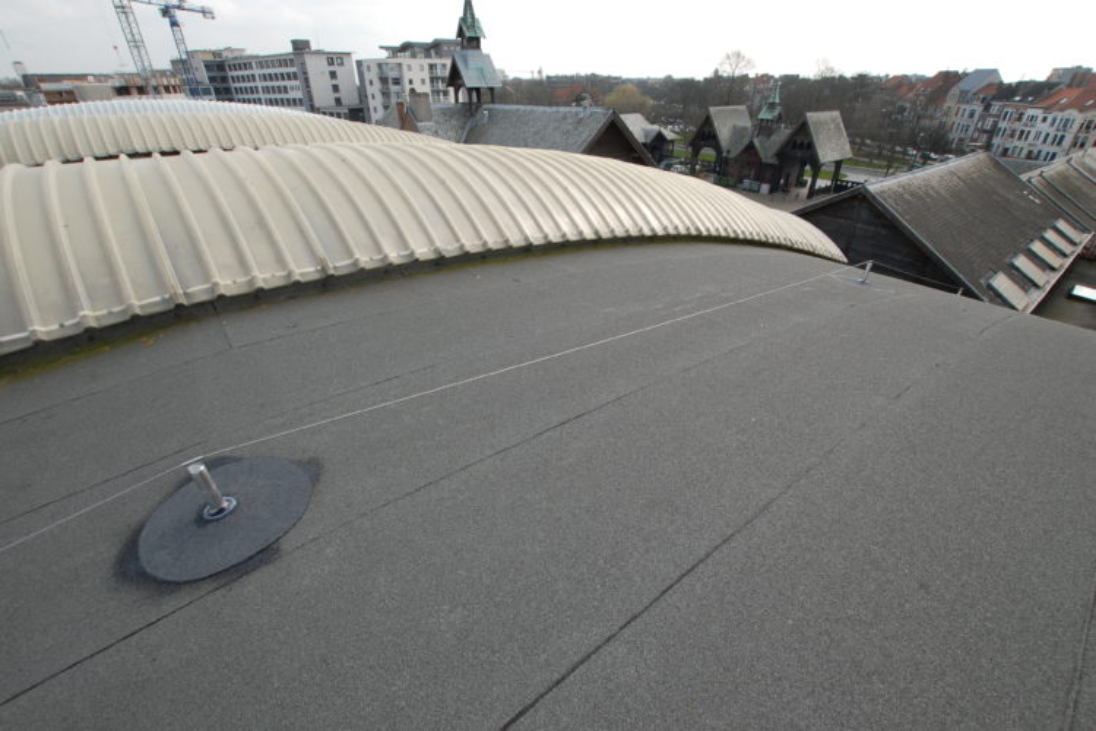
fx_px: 457
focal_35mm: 15
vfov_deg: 77.3
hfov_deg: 100.4
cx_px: 548
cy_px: 366
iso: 125
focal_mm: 10
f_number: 9
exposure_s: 1/80
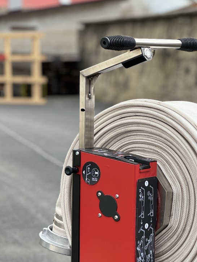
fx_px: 1153
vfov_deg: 12.9
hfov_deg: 9.8
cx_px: 143
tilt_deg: -8.8
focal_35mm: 152
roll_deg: -0.9
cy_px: 236
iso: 25
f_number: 2.8
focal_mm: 9
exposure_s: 1/196
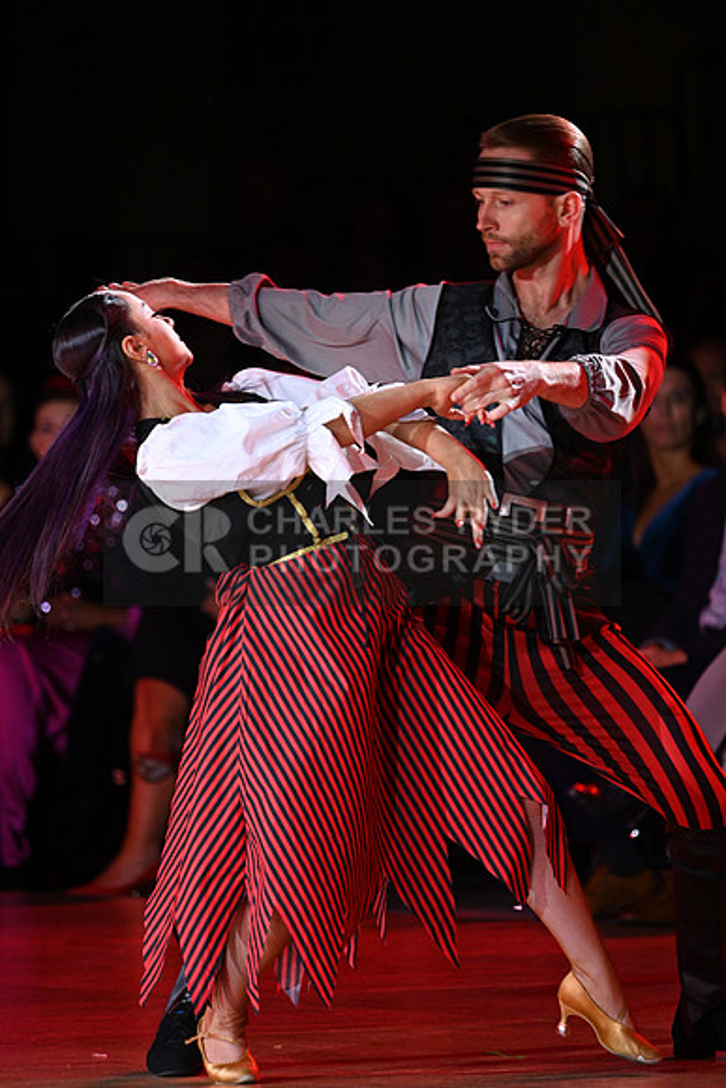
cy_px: 544
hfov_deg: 3.4
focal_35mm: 400
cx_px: 363
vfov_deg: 5.2
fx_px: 12092
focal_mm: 400
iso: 3200
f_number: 5.6
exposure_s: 1/320
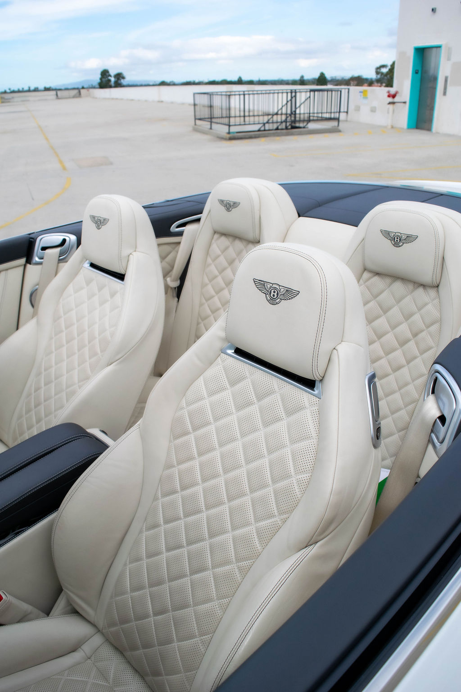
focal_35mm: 27
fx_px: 519
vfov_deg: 67.4
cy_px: 346
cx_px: 230
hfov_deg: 47.9
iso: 400
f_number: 6.3
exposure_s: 1/1600
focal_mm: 18
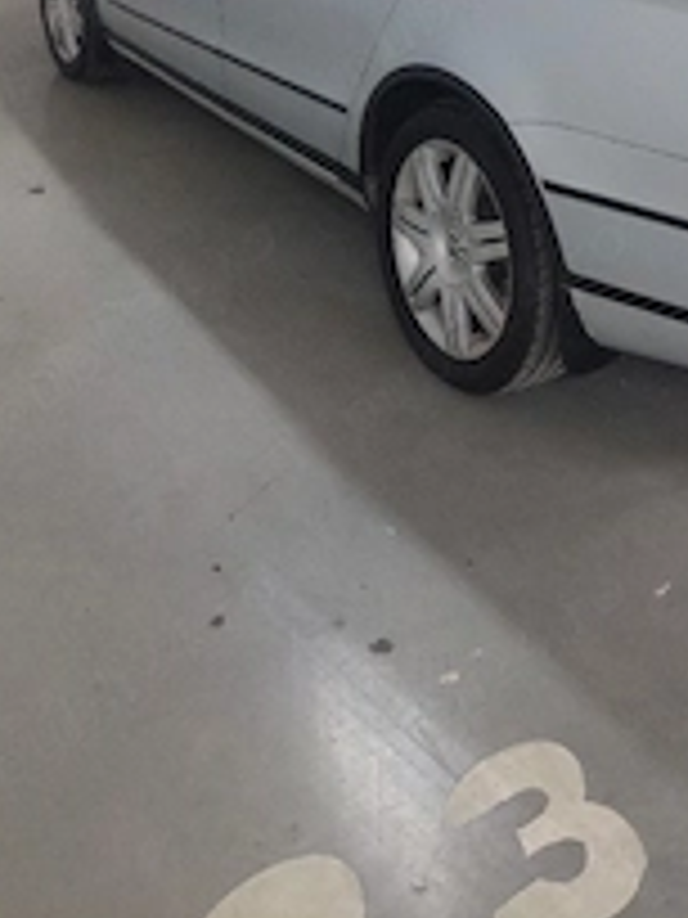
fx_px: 1299
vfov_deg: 35.7
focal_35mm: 49
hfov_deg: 28.9
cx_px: 571
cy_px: 32
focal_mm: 5.23
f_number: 1.8
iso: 250
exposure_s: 1/50
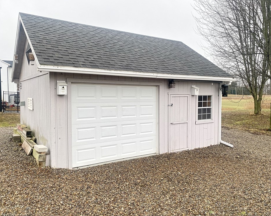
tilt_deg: -2.7
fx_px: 225
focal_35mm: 28
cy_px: 108
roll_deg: +0.1
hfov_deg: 62.2
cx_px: 134
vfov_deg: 51.5
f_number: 1.8
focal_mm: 4.25
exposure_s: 1/281
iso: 32
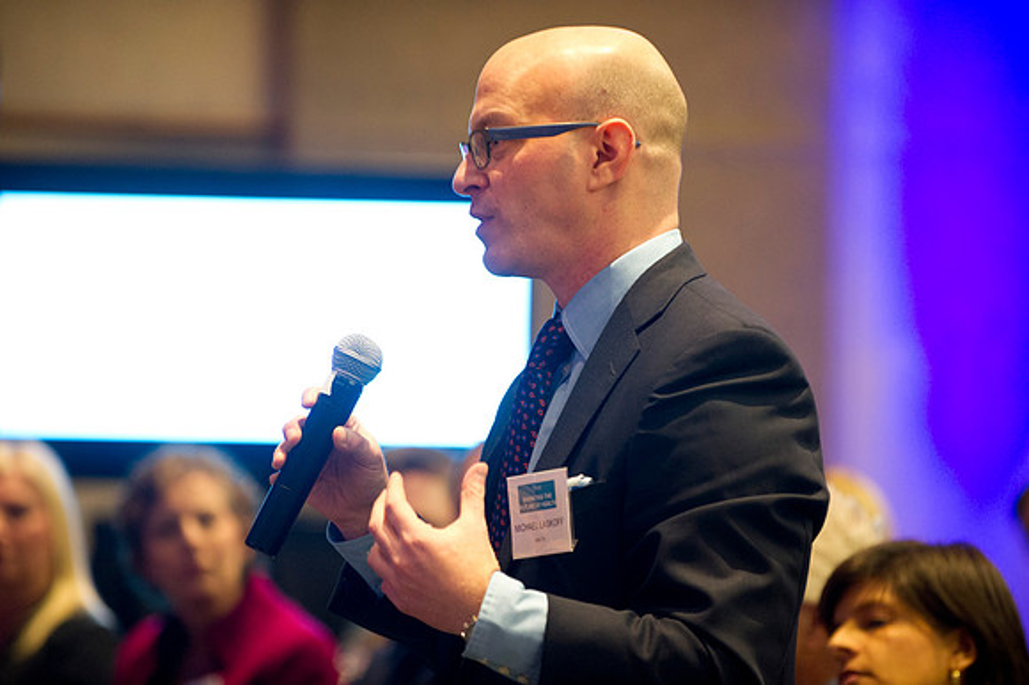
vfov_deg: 7.8
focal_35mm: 175
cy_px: 342
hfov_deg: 11.8
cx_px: 514
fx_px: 4999
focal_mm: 175
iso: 2500
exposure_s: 1/60
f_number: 2.8
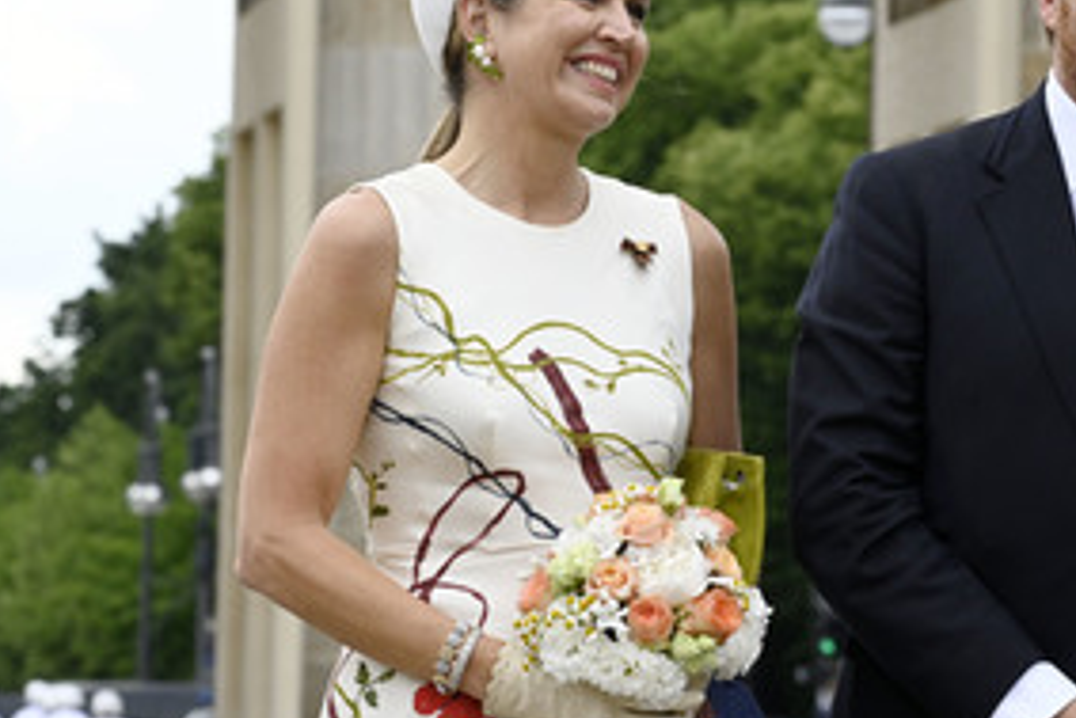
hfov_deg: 5.9
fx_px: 10466
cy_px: 338
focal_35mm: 350
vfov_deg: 3.9
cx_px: 838
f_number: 14
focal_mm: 220
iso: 1600
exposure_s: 1/640
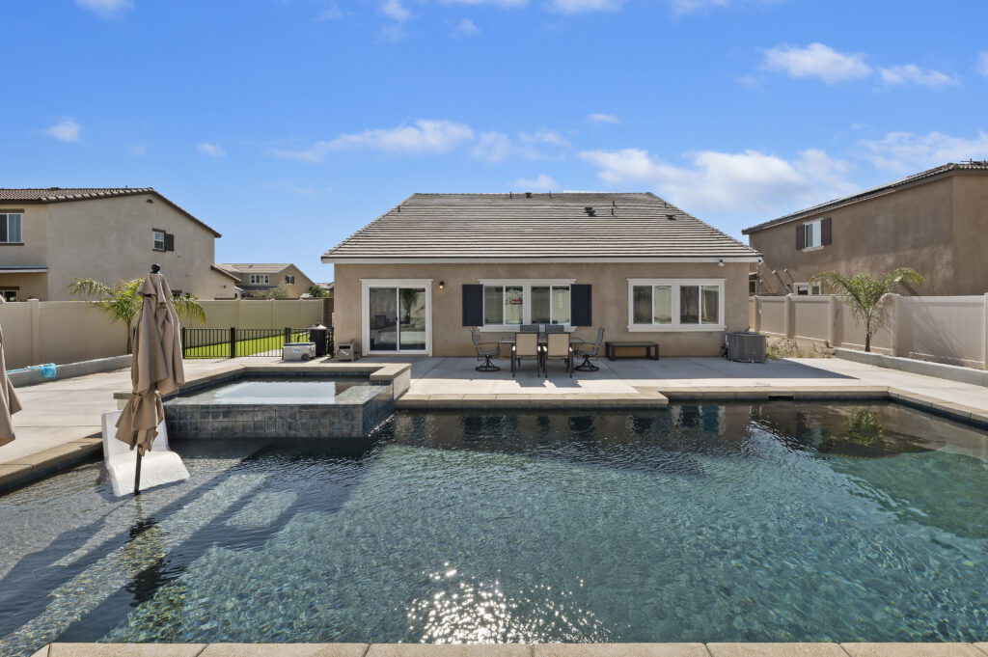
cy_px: 328
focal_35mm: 14
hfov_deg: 104.3
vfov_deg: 81.1
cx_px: 494
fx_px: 384
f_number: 22
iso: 125
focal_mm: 14
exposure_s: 1/50
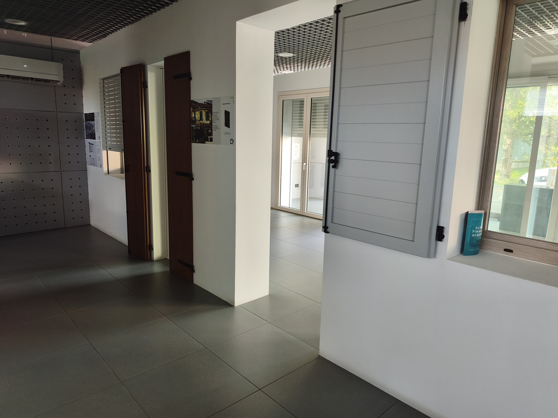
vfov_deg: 58.9
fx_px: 371
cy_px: 209
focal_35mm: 23
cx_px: 279
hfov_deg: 73.9
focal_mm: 6.06
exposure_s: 1/100
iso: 400
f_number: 1.7
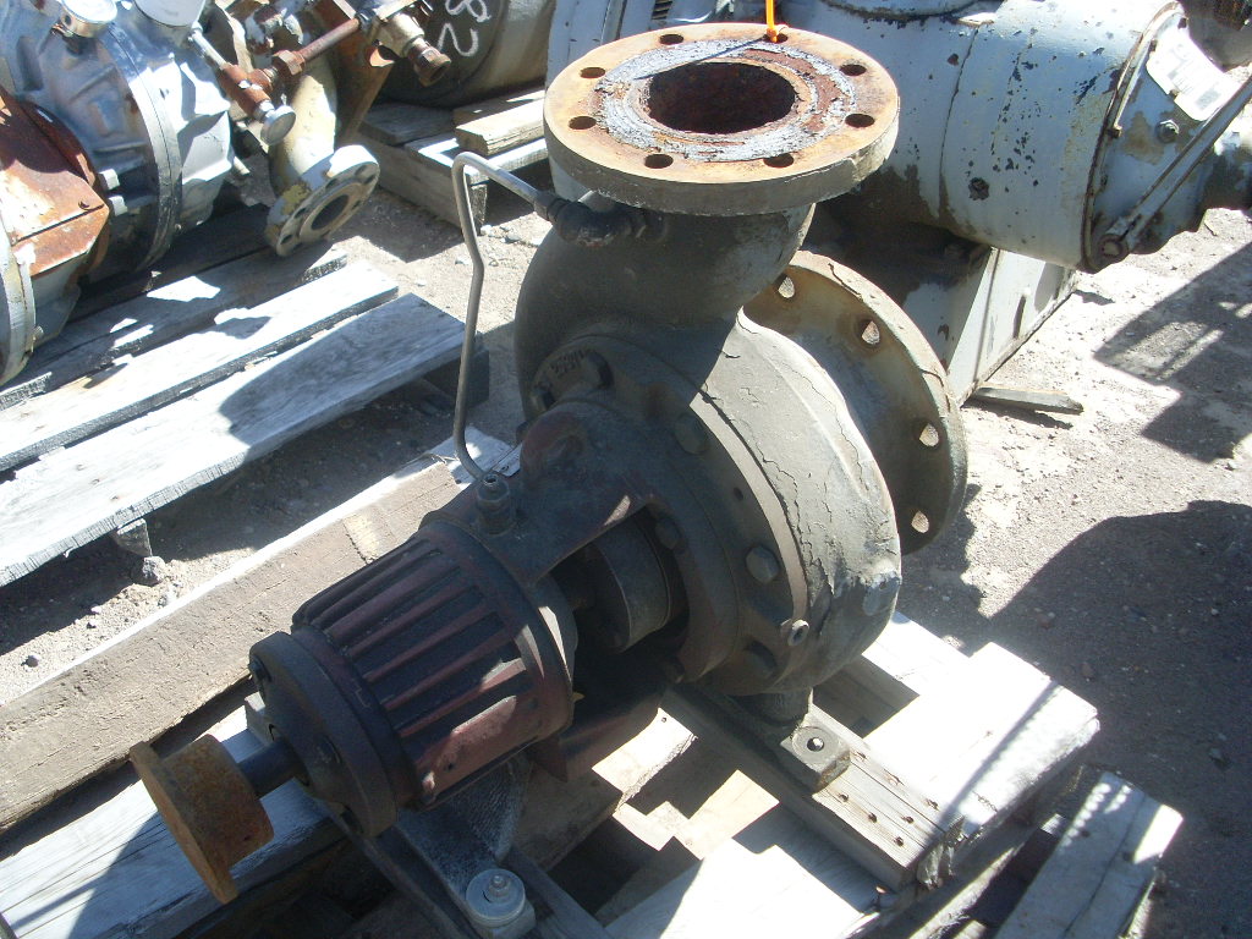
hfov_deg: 49.0
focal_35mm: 38
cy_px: 470
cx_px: 626
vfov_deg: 37.7
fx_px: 1374
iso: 80
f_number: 7.7
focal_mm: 6.3
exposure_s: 1/90
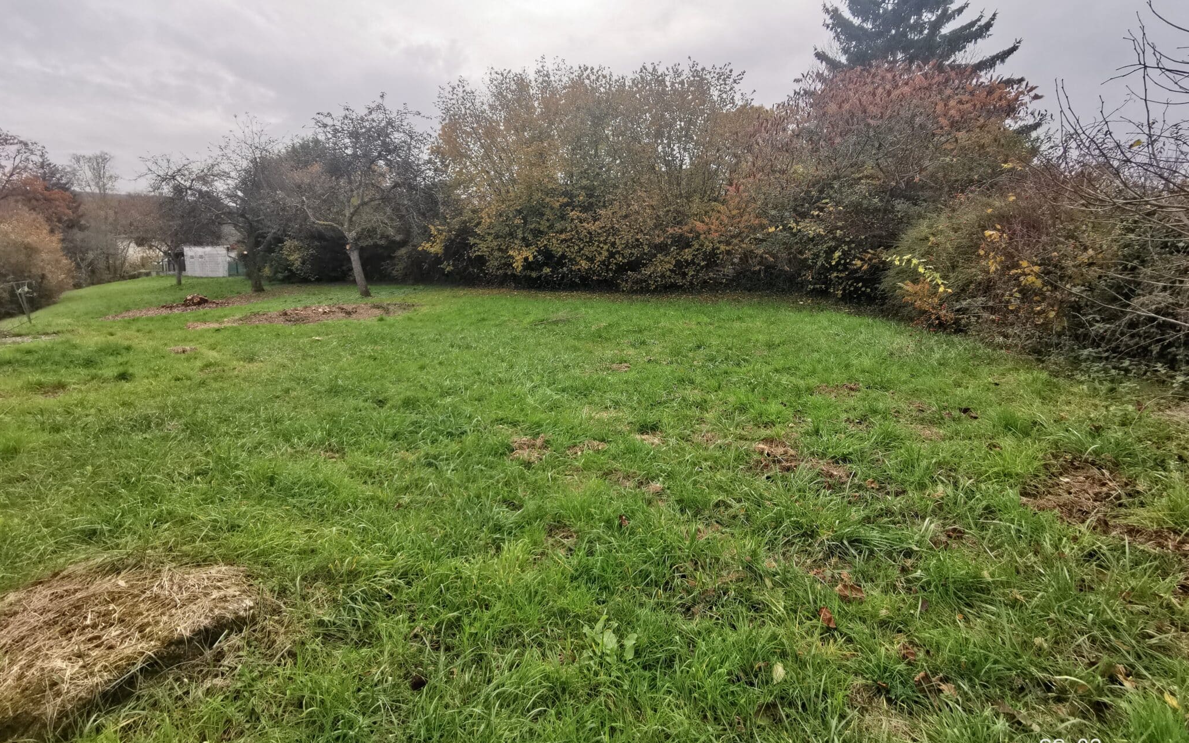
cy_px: 344
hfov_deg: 94.4
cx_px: 594
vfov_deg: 67.9
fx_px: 551
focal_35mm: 17
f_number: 2.2
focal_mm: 2.35
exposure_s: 1/223
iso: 50
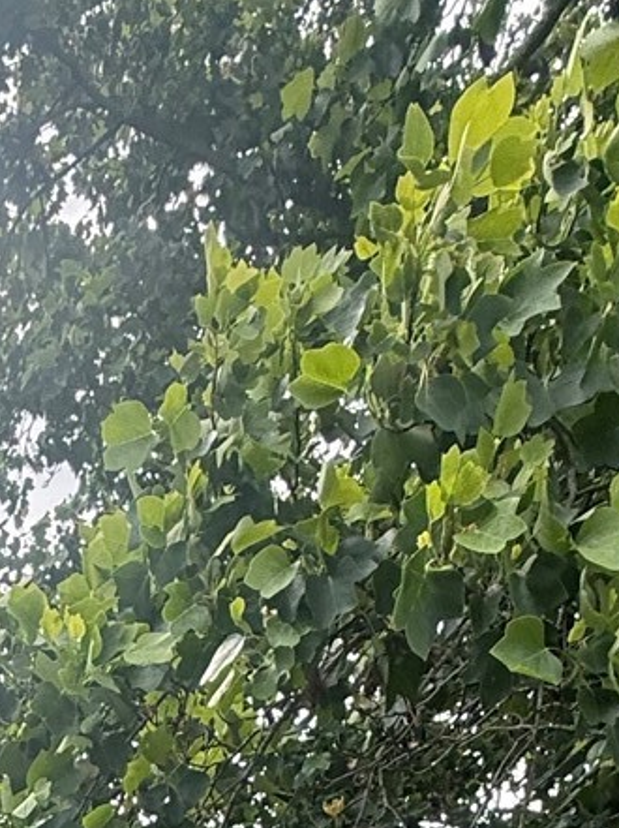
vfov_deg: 19.9
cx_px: -105
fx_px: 1457
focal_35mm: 61
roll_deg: +1.1
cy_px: 1588
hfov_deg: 22.3
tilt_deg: -11.9
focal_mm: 2.22
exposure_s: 1/342
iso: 64
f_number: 2.2
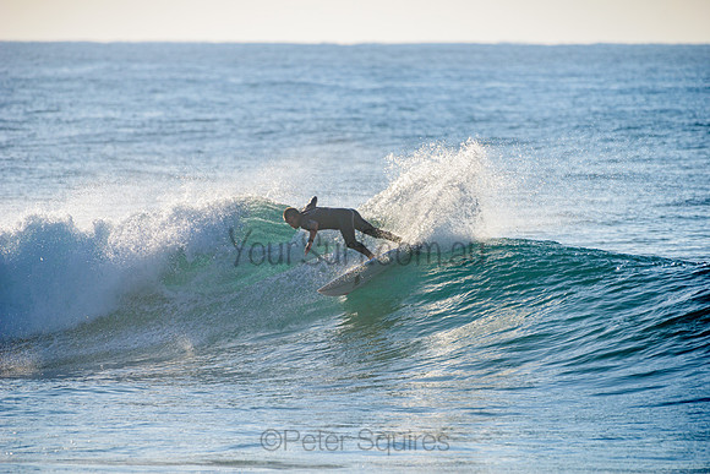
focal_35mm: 500
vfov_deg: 2.8
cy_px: 237
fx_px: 9863
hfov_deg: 4.1
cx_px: 355
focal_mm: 500
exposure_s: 1/2000
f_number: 5.6
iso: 140
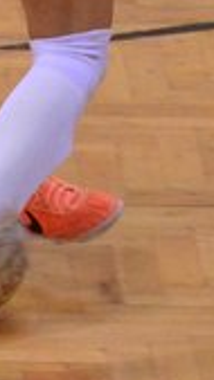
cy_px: -128
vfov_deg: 1.6
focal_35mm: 1338
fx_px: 13504
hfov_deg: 0.9
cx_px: -92
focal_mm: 180
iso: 5000
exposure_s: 1/320
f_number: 5
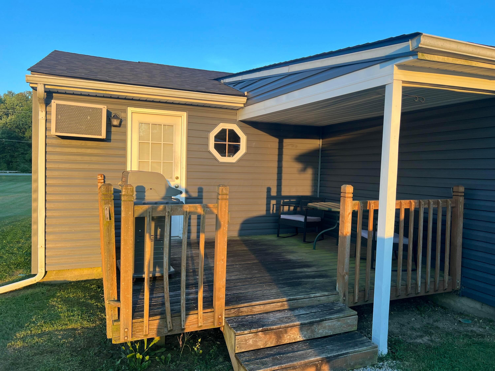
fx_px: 372
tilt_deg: -3.1
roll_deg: -1.0
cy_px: 186
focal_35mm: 26
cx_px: 248
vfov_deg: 53.1
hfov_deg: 67.3
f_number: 1.5
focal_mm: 5.7
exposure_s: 1/408
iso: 50
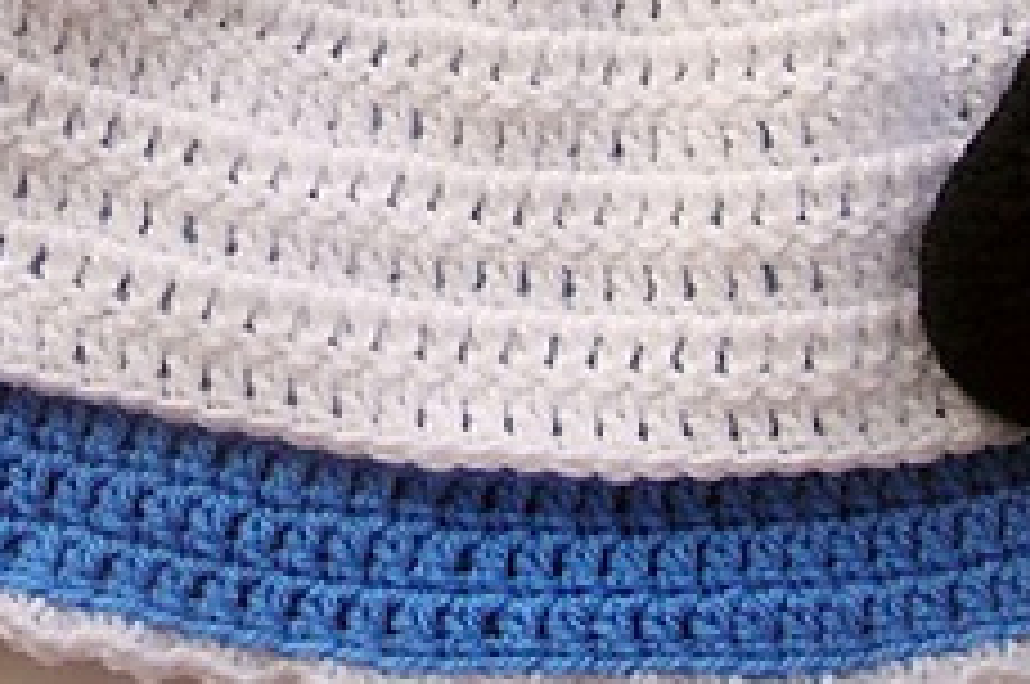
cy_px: -153
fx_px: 2828
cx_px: 274
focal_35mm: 99
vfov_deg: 13.4
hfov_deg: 20.5
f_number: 4.9
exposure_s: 1/88.1
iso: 50
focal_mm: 5.7
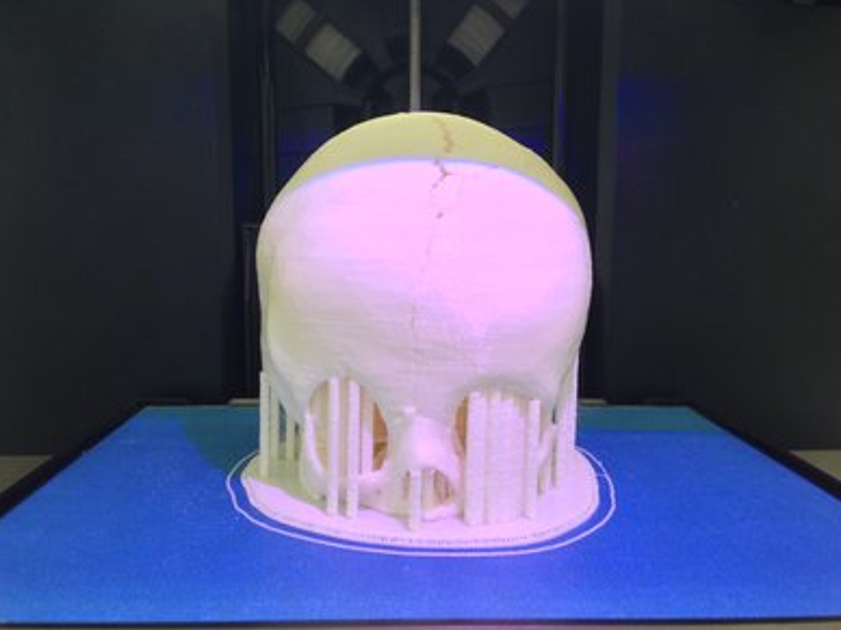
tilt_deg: -6.3
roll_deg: +0.6
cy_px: 310
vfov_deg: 41.8
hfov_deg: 54.0
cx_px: 412
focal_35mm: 34
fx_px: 826
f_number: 2.4
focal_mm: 4.12
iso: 160
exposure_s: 1/20
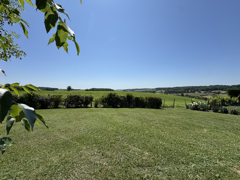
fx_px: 97
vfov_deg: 85.7
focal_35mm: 14
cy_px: 90
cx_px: 120
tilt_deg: +0.3
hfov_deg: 102.1
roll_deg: +0.9
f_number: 2.2
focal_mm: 2.22
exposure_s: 1/3390
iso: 50
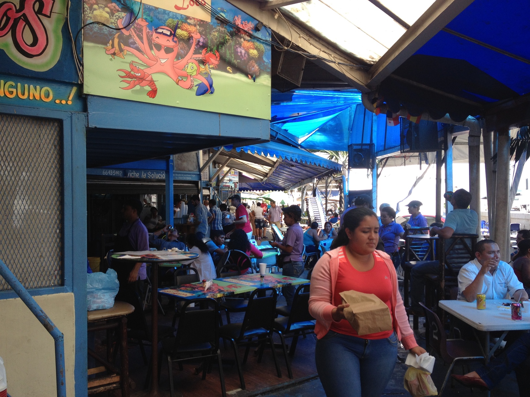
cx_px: 265
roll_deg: +1.3
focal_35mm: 35
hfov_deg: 52.6
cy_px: 198
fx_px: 536
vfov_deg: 40.7
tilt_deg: -2.2
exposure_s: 1/217
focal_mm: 4.28
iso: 50
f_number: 2.4
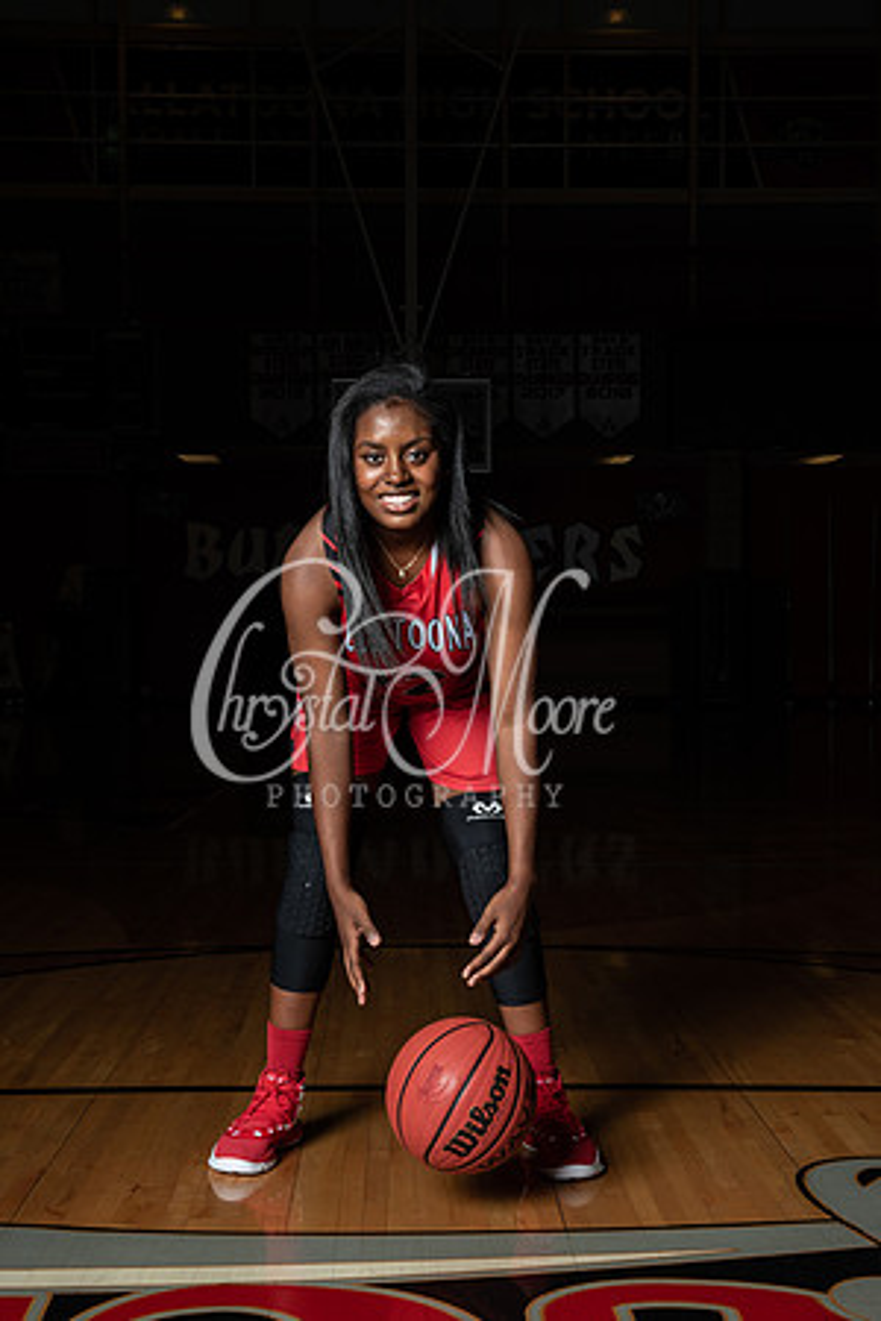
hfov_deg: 24.6
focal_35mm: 55
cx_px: 440
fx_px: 2019
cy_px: 660
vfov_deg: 36.2
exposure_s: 1/200
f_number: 14
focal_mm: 55
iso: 320
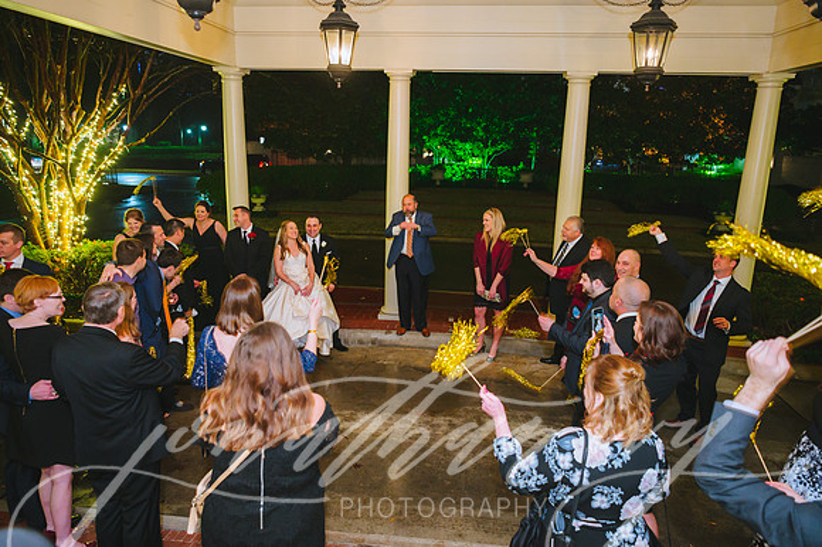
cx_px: 411
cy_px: 274
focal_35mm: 24
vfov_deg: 53.1
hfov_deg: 73.8
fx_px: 548
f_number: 2.8
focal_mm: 24
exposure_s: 1/60
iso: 4000
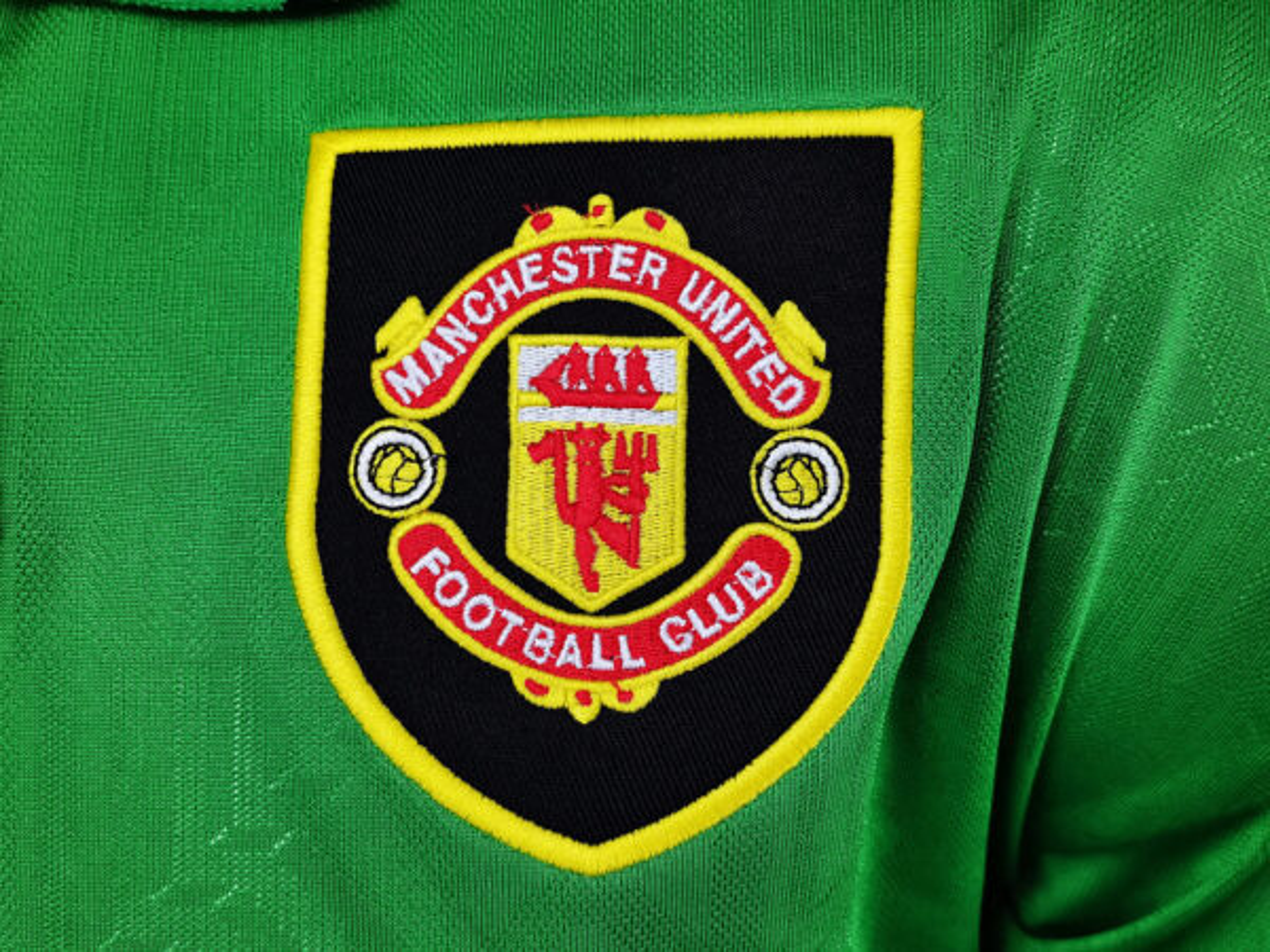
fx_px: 1394
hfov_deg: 49.0
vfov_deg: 37.7
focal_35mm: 38
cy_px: 476
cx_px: 635
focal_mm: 5.58
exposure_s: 1/100
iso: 160
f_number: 1.8
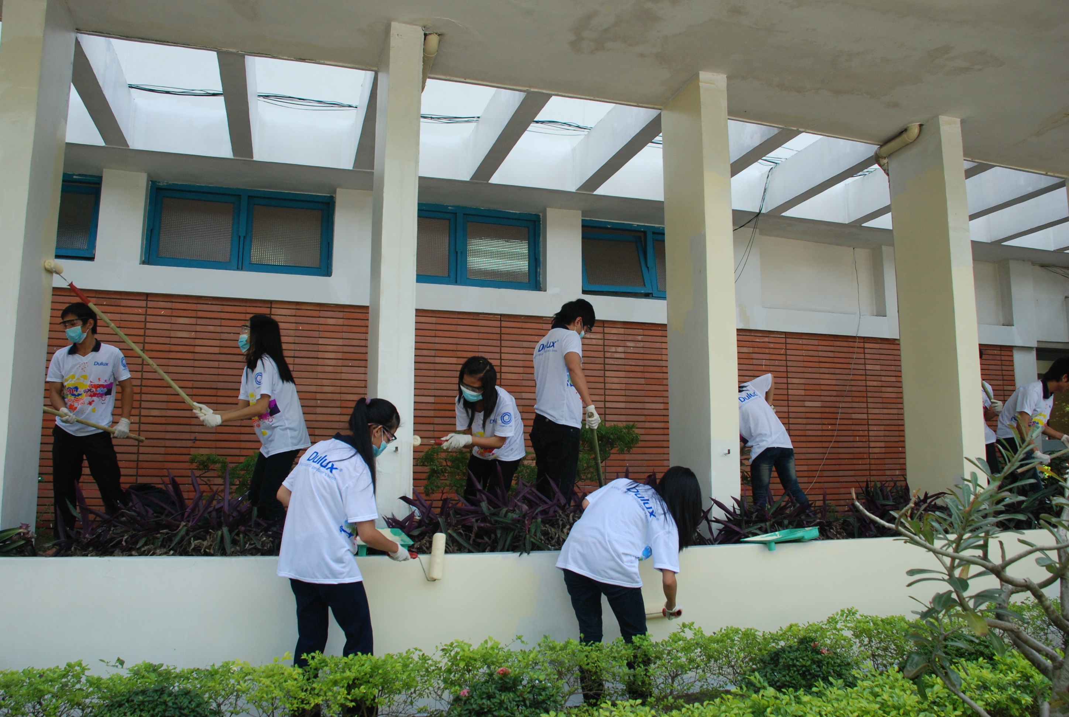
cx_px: 534
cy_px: 358
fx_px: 803
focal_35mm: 27
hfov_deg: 67.3
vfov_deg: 48.1
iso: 400
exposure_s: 1/200
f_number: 5.6
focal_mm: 18
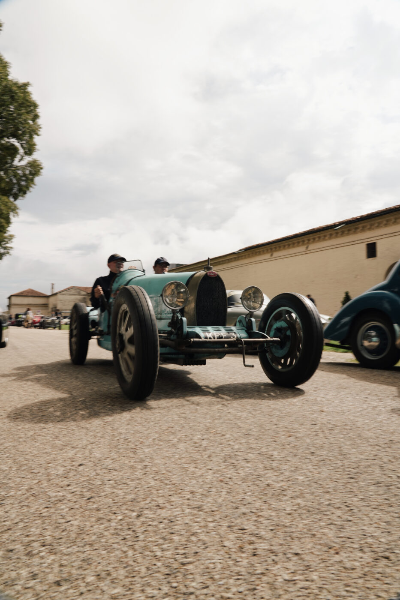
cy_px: 300
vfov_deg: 73.8
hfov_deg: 53.1
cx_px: 200
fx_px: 400
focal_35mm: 24
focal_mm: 24
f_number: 14
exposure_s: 1/40
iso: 100
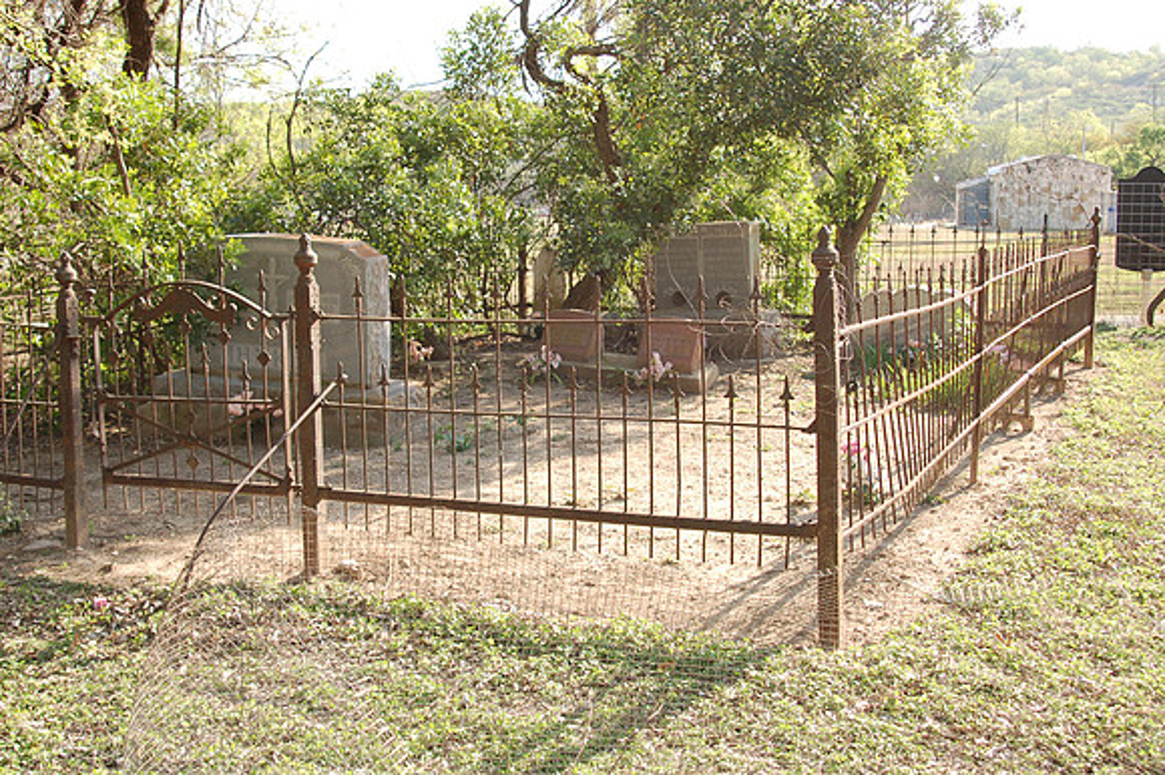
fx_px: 1358
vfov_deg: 31.9
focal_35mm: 42
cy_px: 388
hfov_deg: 46.4
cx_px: 582
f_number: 6.3
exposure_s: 1/160
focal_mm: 28
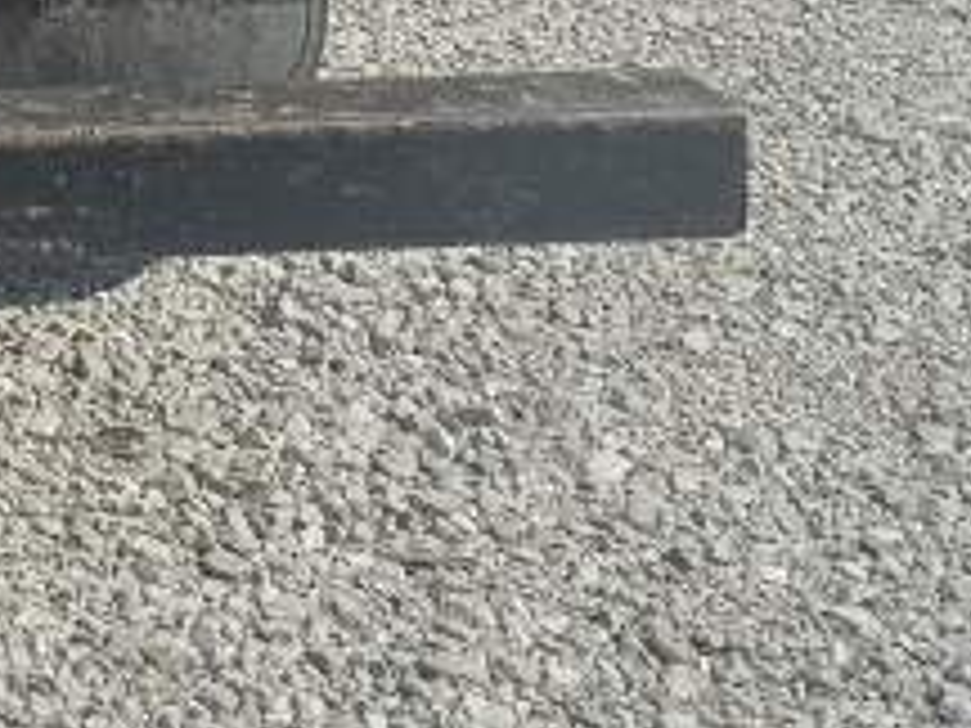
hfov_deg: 15.4
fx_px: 3058
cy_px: -800
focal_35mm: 109
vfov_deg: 11.9
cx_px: -791
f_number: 1.7
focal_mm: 6.3
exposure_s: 1/2000
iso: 20
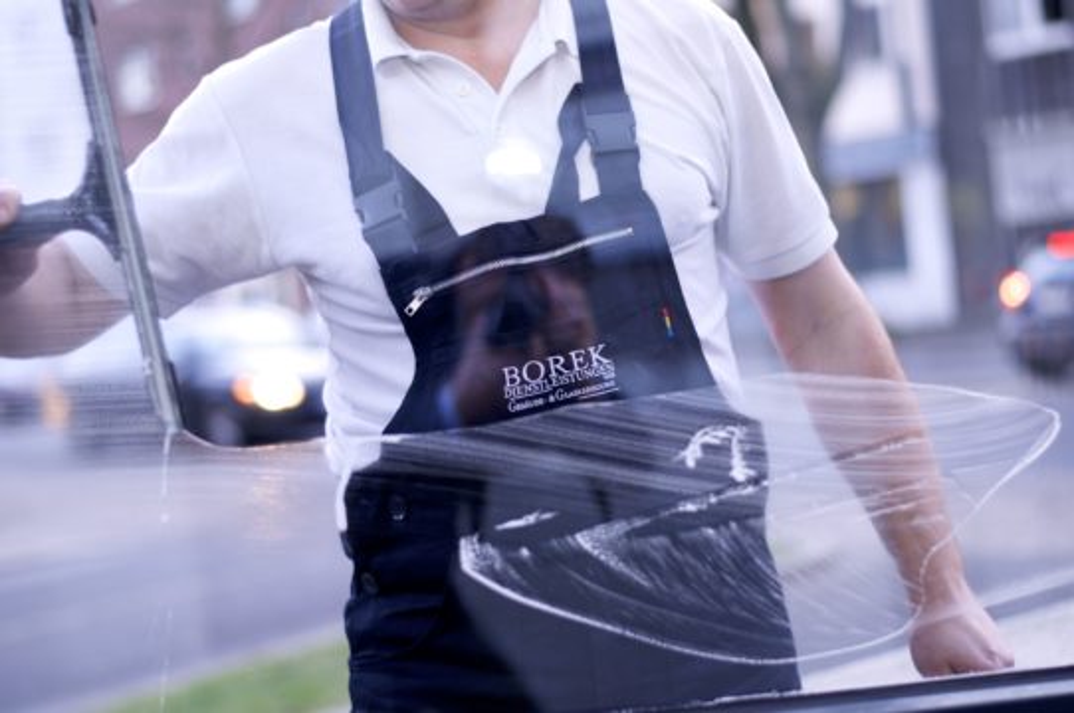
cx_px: 537
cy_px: 356
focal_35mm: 75
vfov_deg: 18.1
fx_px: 2235
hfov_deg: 27.0
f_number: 1.8
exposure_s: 1/60
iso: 500
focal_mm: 50
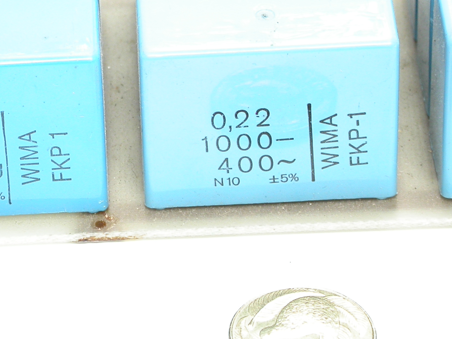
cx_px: 118
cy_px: 111
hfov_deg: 7.6
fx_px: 3382
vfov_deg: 5.7
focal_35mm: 259
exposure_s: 1/14.2
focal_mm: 32
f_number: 5.1
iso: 100
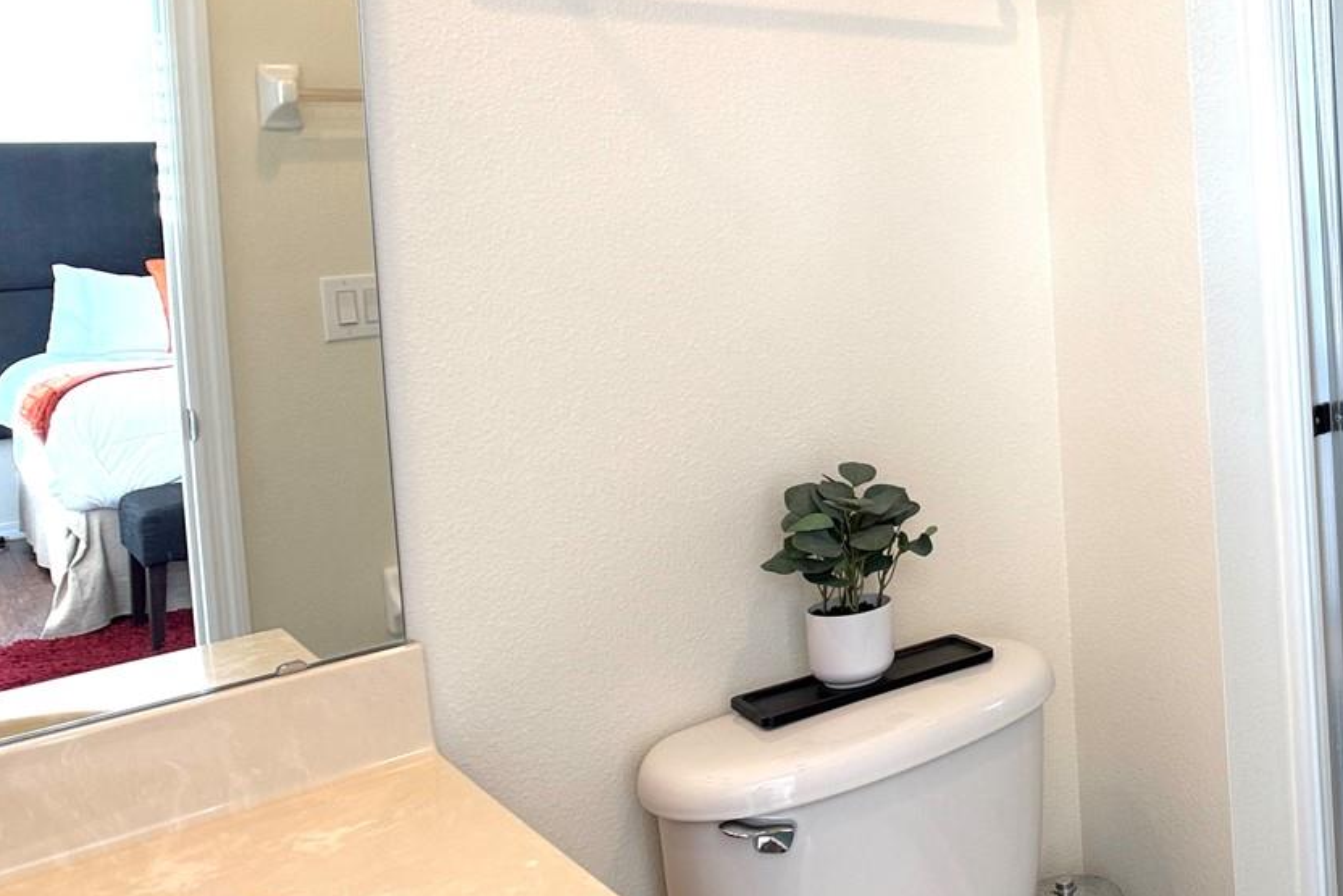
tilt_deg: -1.3
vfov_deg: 27.7
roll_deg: +3.0
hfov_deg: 38.0
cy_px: 226
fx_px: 1791
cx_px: 1236
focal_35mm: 48
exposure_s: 1/120
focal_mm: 6.76
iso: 100
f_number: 1.78
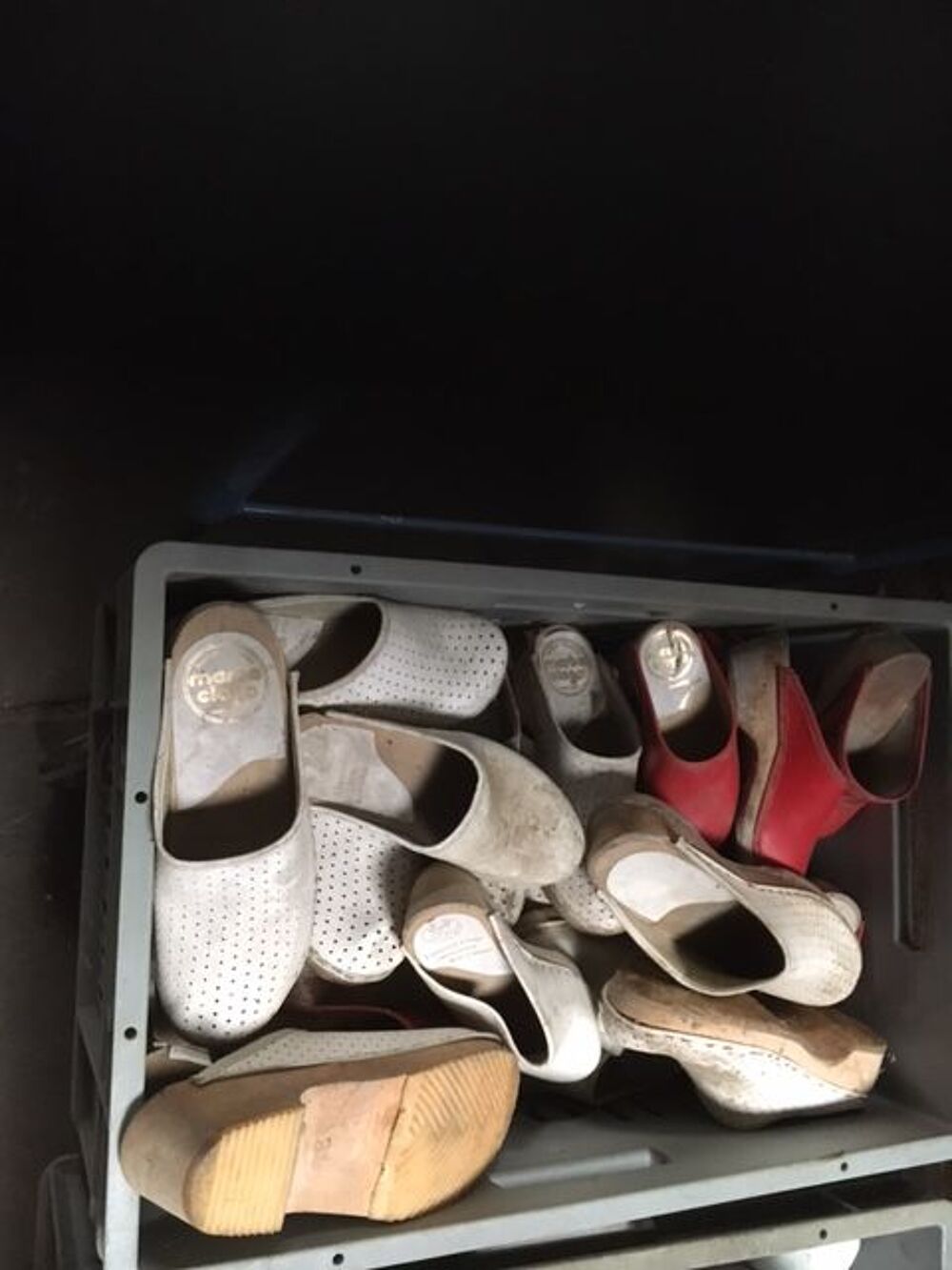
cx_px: 476
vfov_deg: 61.7
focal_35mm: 29
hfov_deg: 48.2
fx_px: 1063
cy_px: 635
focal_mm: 4.15
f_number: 2.2
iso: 320
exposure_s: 1/17
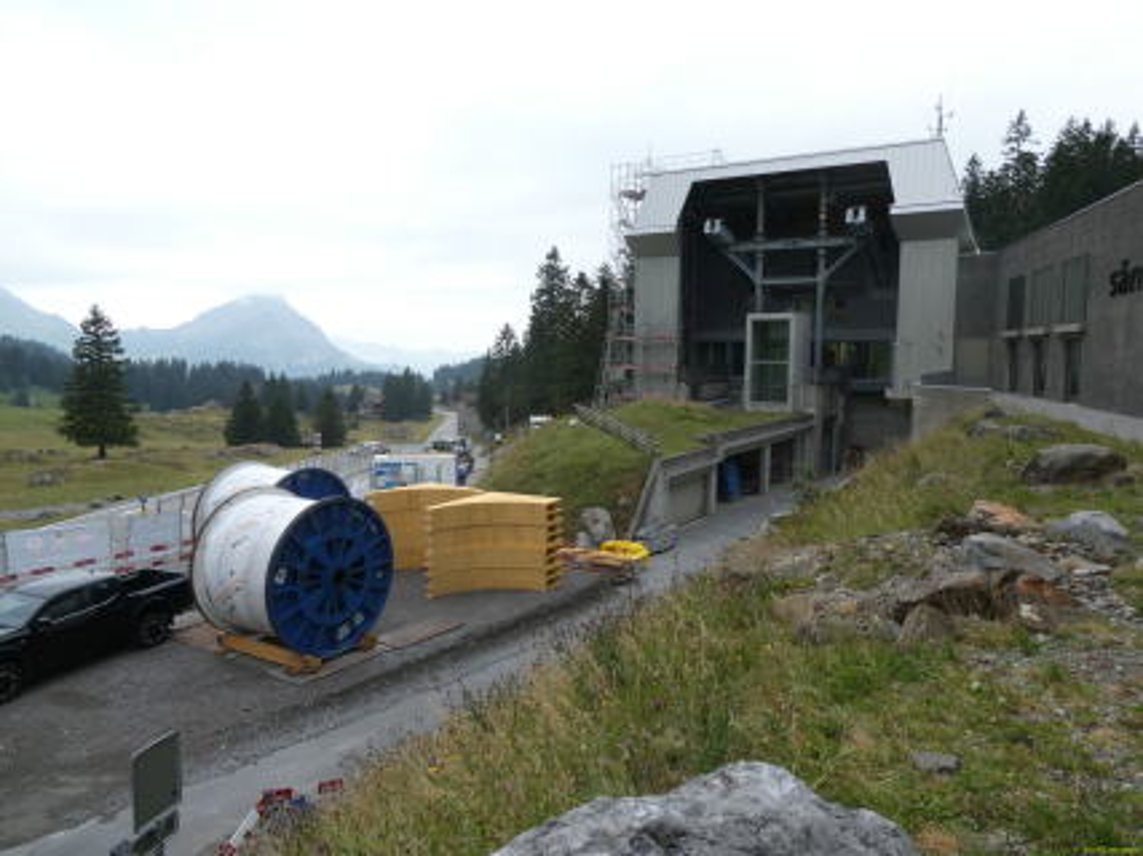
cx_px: 572
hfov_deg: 71.6
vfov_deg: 56.8
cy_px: 428
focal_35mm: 24
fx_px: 792
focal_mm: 4.3
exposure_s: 1/100
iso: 80
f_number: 3.3
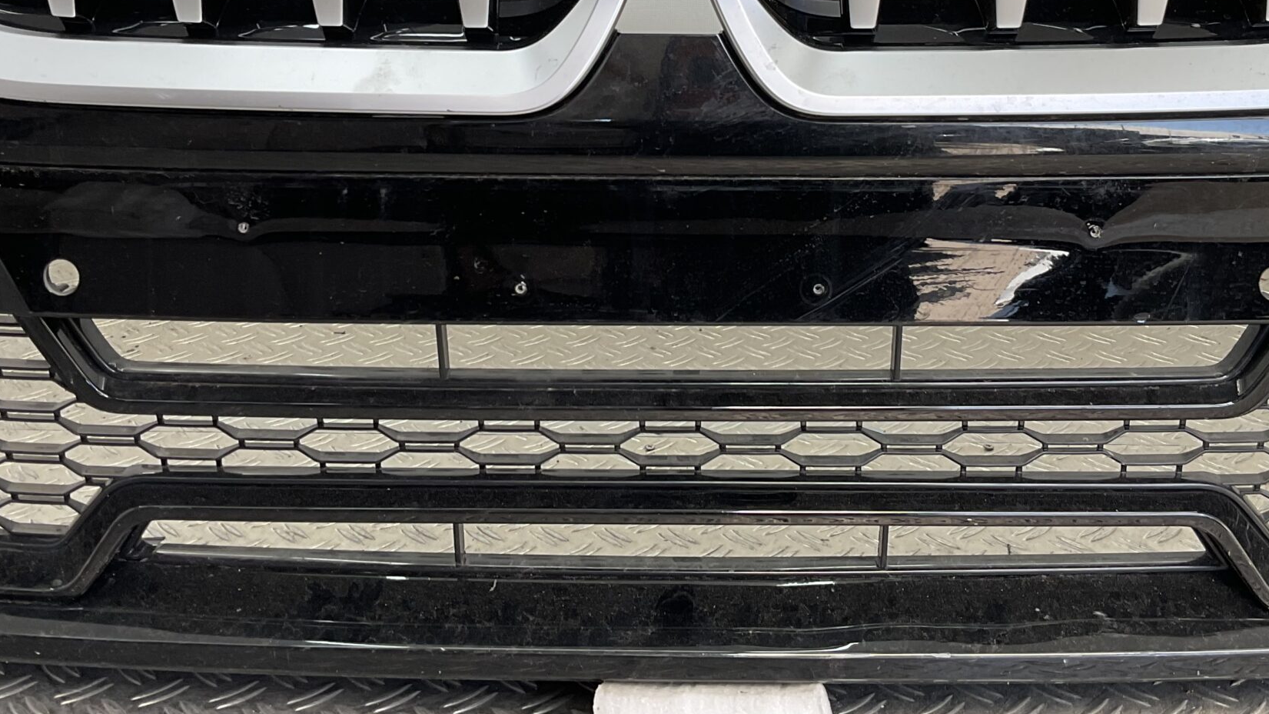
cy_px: 87
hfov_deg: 42.1
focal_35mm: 49
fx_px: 1648
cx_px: 699
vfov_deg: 23.8
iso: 16
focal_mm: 3
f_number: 1.8
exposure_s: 1/111
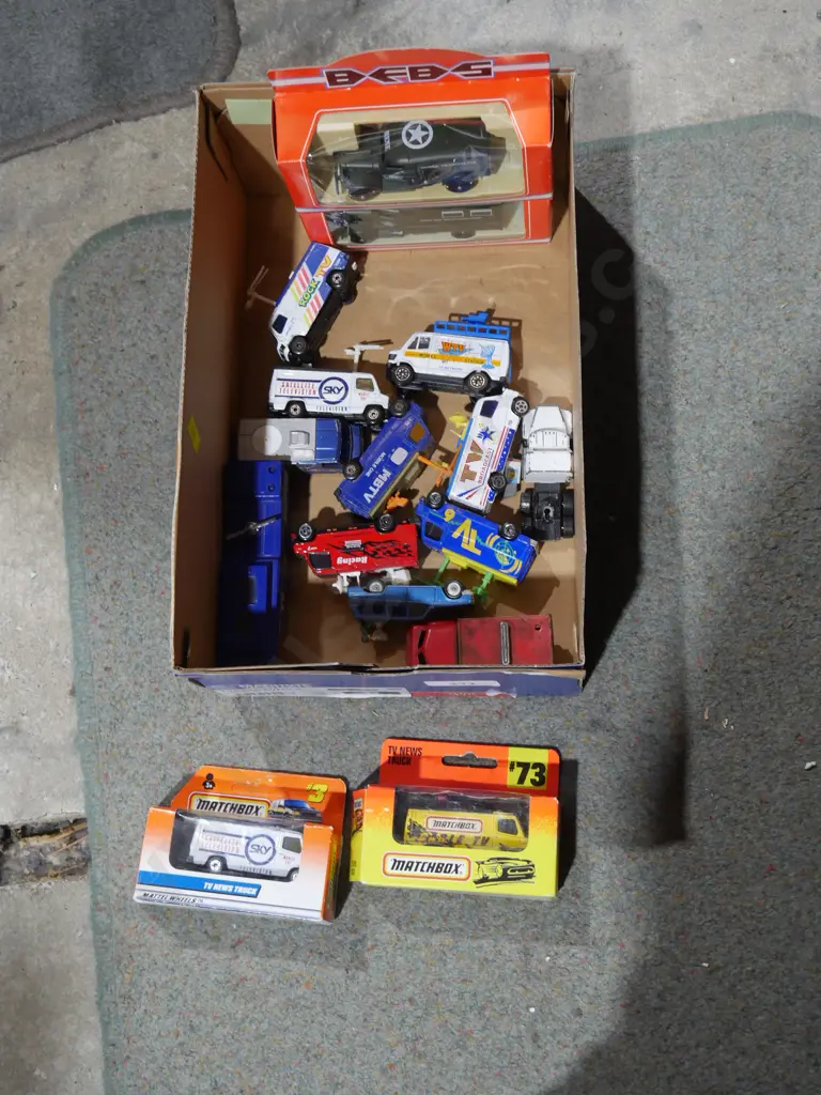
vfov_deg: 42.9
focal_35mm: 44
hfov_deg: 32.9
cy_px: 548
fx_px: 1391
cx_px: 410
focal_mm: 22
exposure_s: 1/60
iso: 640
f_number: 4.7
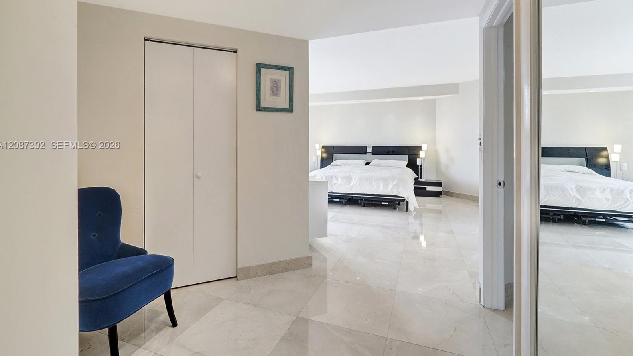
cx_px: 316
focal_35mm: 18
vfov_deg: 61.9
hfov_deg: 94.2
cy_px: 146
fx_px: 294
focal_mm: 16.5
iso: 640
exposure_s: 1/10
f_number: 13
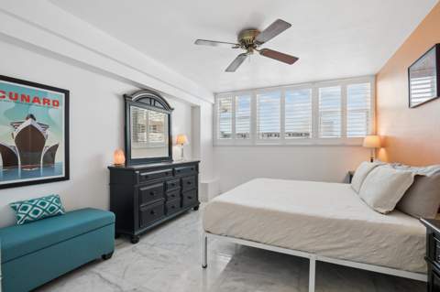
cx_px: 220
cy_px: 146
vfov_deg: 73.6
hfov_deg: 96.8
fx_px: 195
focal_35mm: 16
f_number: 8
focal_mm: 16
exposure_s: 1/20
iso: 250
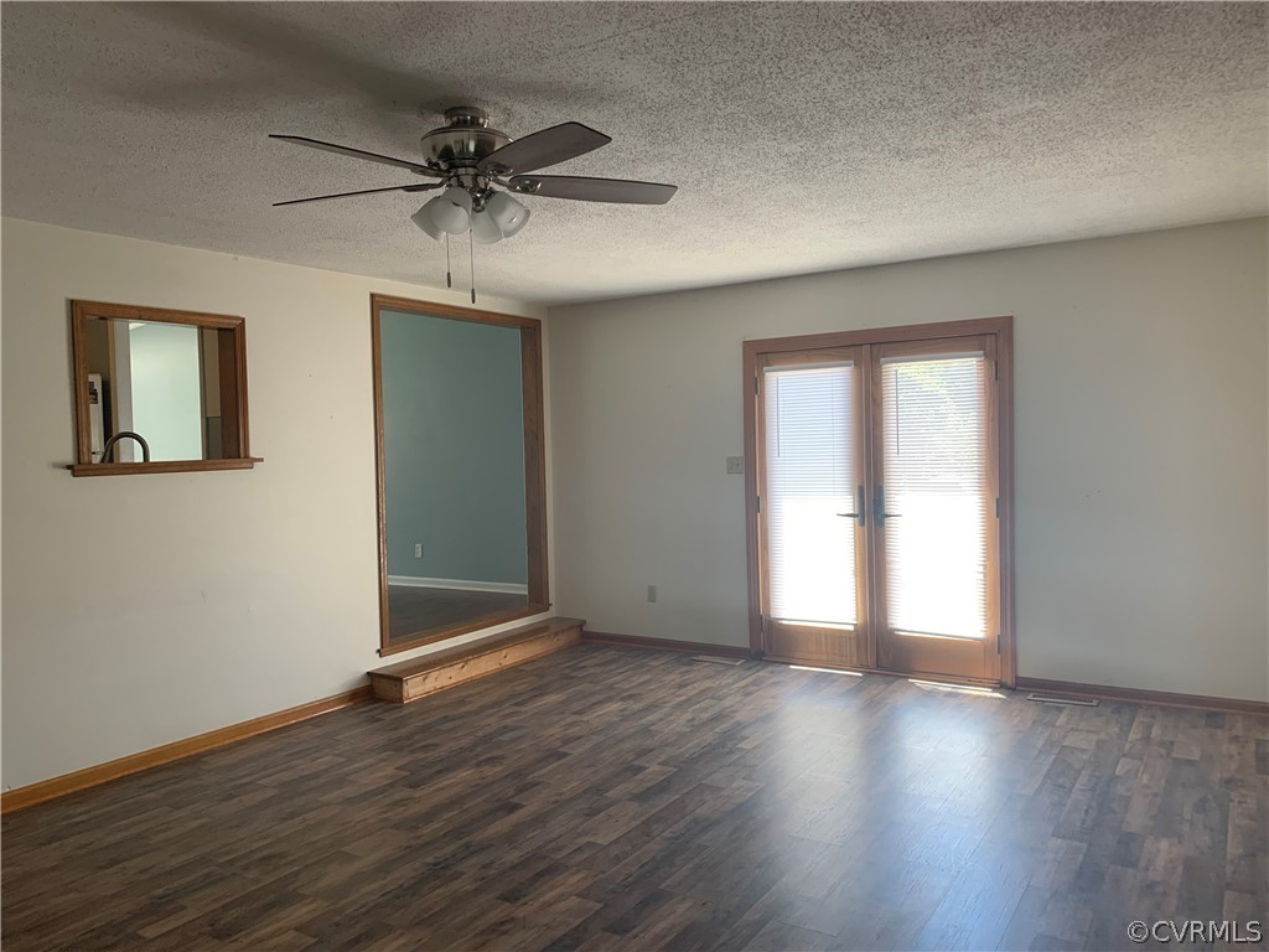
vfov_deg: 53.1
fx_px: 953
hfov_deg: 67.3
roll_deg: +1.4
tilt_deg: -2.9
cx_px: 634
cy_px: 476
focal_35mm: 26
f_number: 1.8
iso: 100
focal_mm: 4.25
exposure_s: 1/98
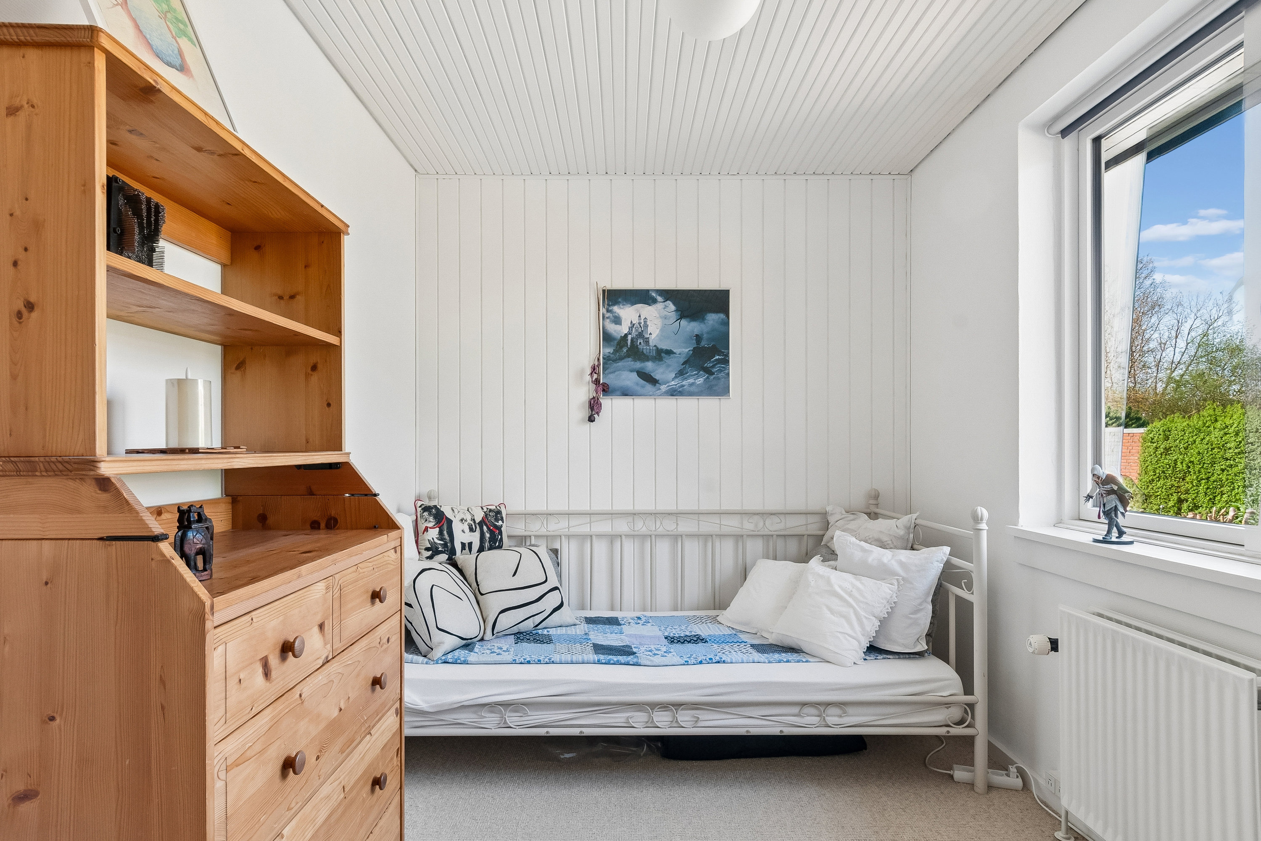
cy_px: 420
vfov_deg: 67.4
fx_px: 630
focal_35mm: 18
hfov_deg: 90.0
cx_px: 630
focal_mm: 12
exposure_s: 1/4
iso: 400
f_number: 10
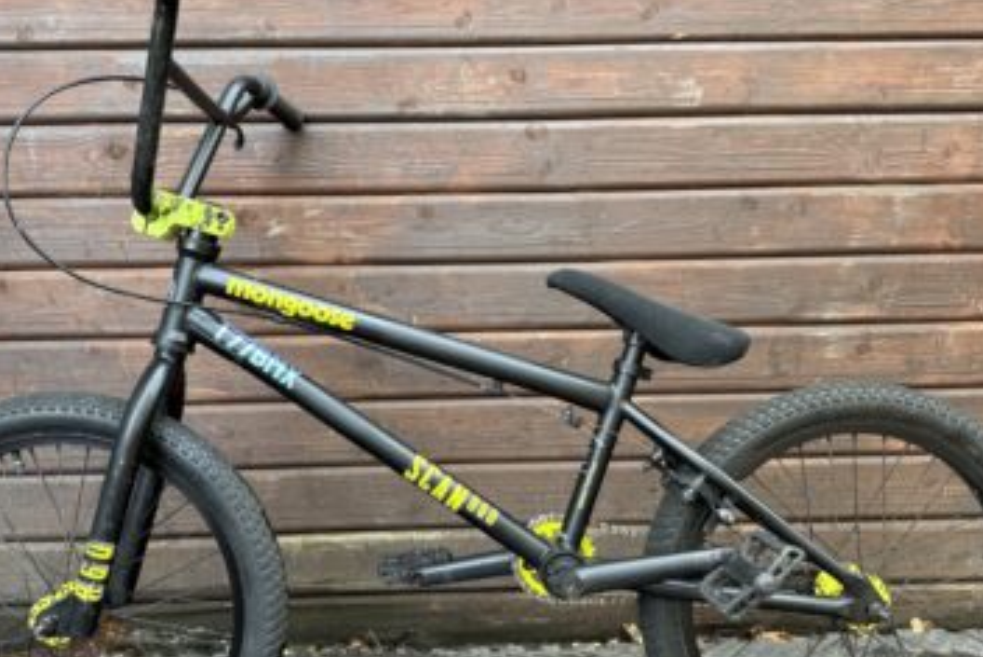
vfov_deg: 38.9
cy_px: 363
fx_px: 929
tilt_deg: -8.1
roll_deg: +1.5
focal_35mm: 34
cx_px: 458
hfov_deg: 55.7
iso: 200
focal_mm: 6.76
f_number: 1.78
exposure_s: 1/103
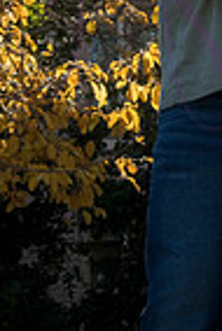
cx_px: 332
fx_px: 1808
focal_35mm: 196
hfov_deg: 6.9
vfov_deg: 10.1
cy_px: -175
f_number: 20
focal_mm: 62
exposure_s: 1/160
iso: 640
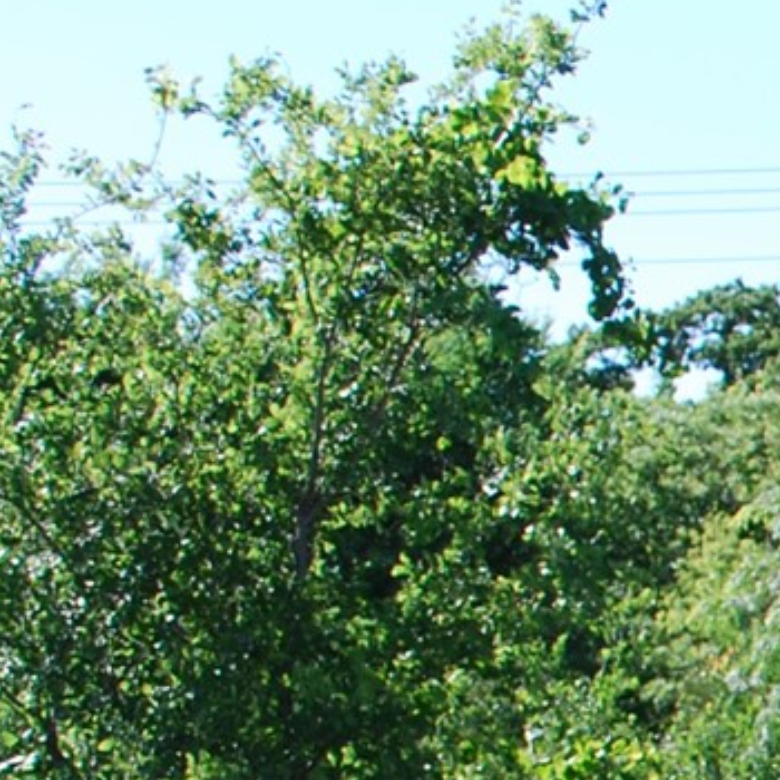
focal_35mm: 158
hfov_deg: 9.5
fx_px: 4028
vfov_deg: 10.7
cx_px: 2031
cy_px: 1094
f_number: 6.3
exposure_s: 1/160
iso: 100
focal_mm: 20
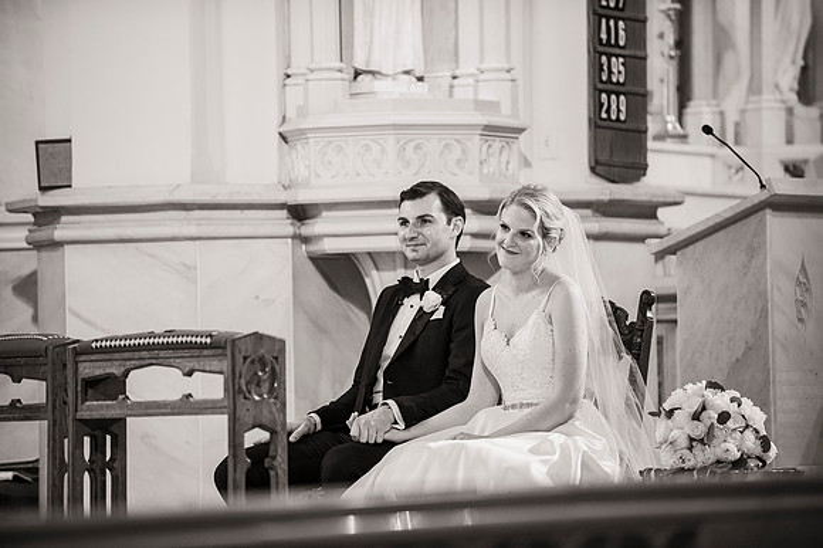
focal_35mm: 200
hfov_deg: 10.3
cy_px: 274
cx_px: 412
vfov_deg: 6.9
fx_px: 4569
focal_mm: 200
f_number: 2.8
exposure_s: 1/100
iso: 1600
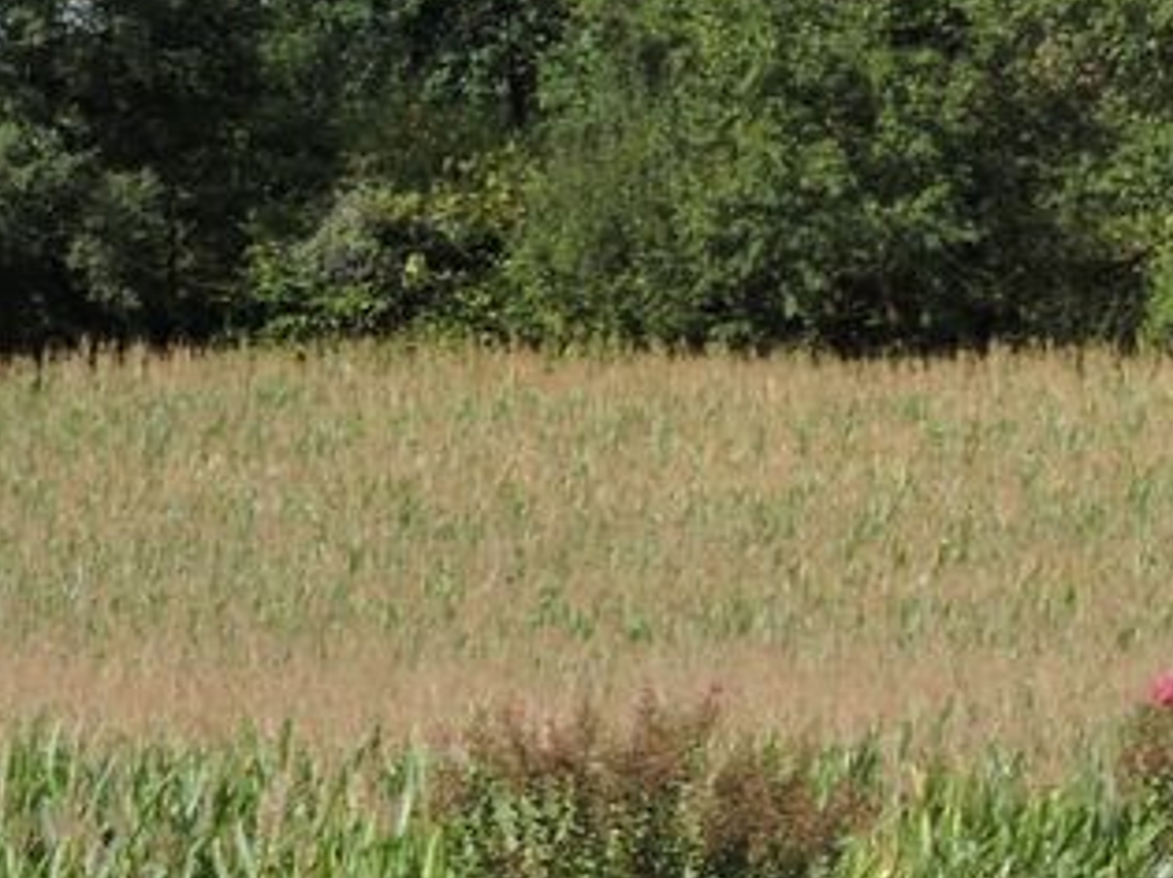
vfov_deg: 5.0
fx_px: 10060
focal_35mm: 297
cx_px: 1836
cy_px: 1179
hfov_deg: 6.6
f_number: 4.2
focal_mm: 11.6
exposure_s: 1/640
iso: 100
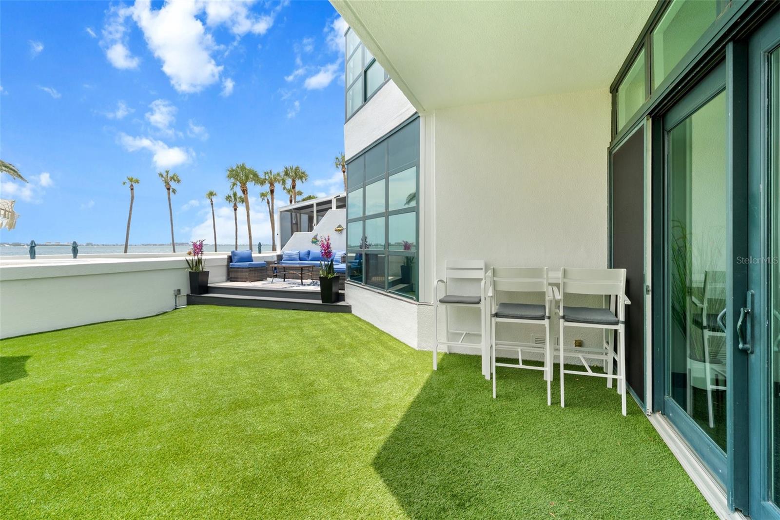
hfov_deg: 100.4
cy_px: 260
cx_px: 390
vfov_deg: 77.3
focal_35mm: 15
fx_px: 325
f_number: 9
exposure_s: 1/80
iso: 250
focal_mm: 15
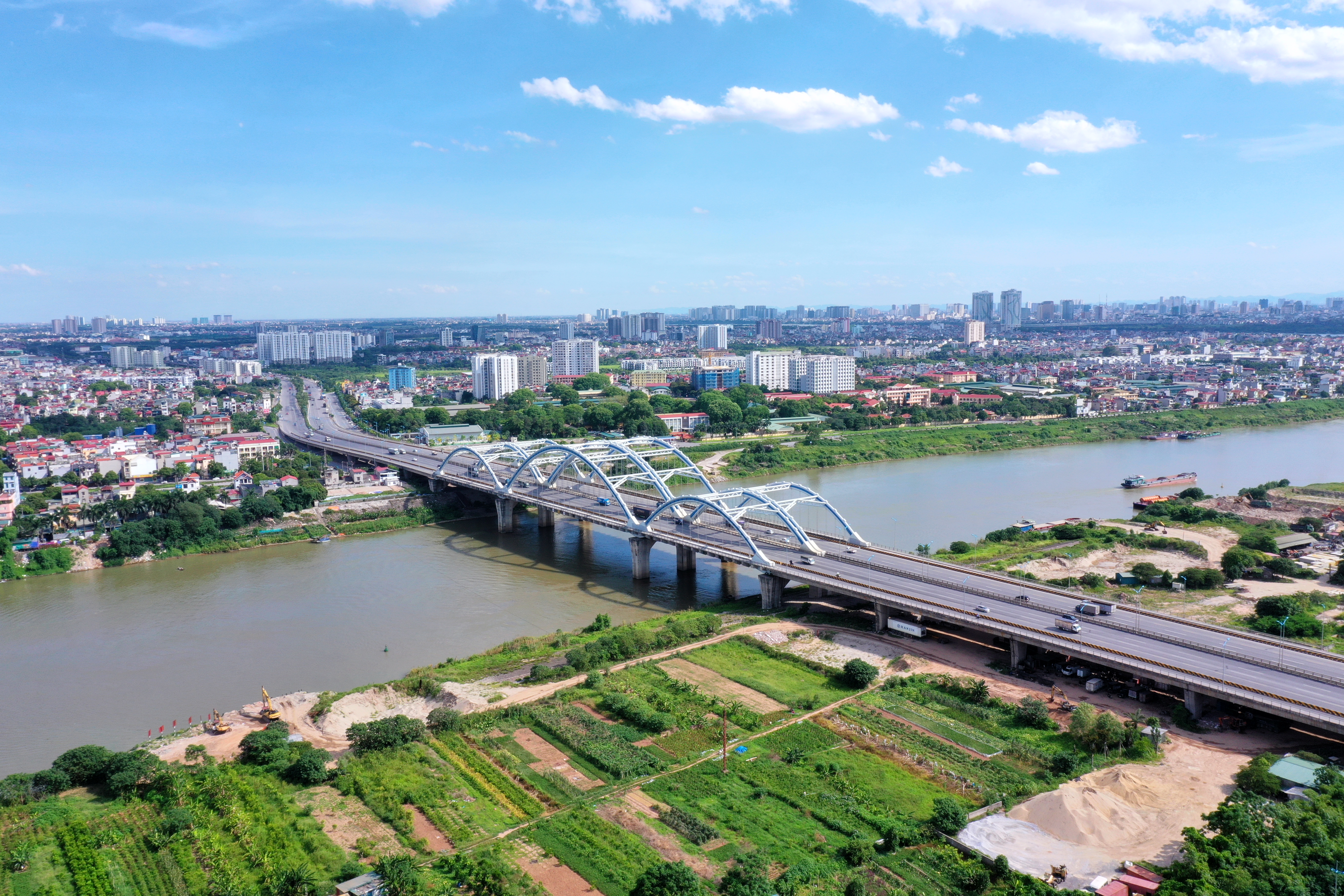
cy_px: 448
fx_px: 1045
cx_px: 672
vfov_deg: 46.4
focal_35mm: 28
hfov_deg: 65.5
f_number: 10
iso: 100
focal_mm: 10.26
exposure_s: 1/160
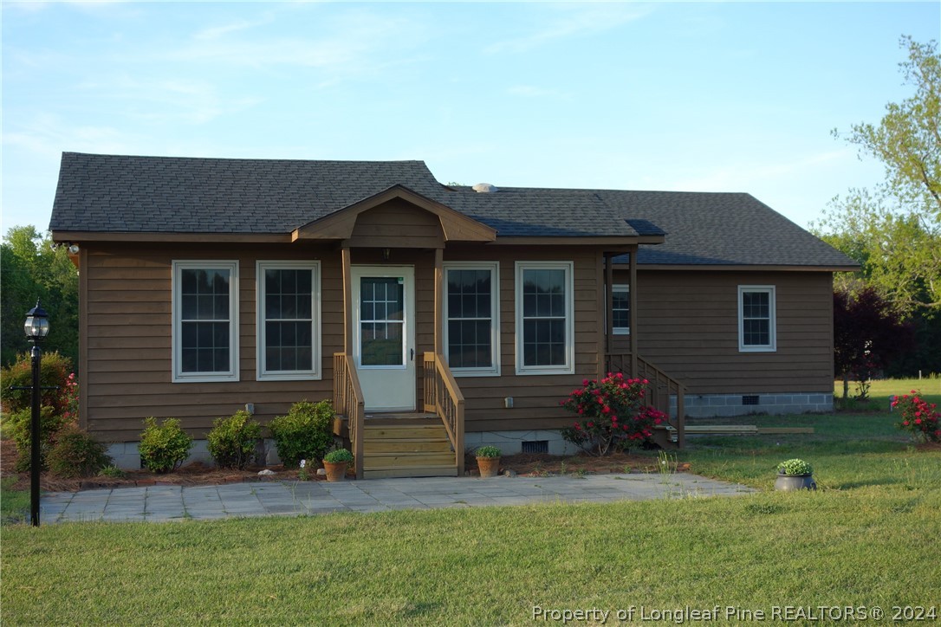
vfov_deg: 27.5
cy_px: 314
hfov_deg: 40.3
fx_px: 1281
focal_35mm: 49
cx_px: 470
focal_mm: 18.23
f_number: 4
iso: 125
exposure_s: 1/250
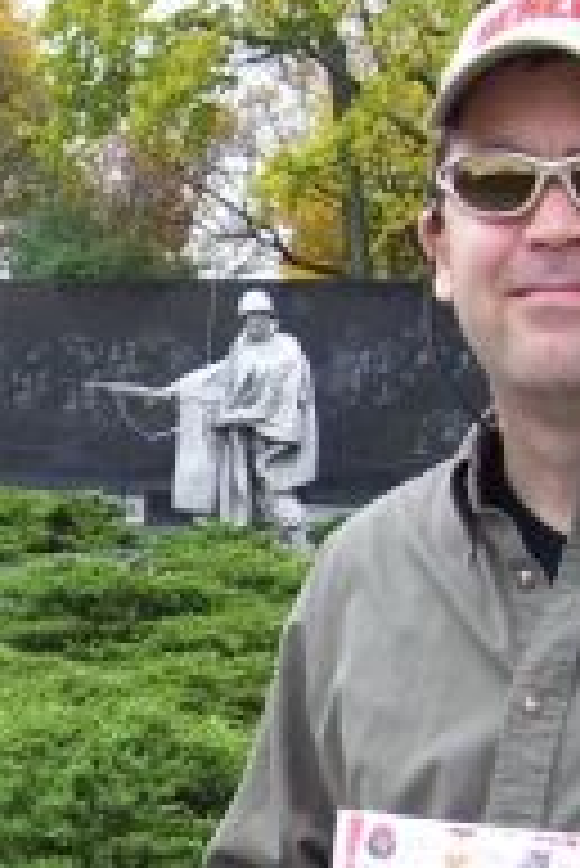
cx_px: -180
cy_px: 641
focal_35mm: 97
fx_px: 2340
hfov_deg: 13.6
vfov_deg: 20.9
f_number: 2.7
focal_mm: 6
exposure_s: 1/250
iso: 80
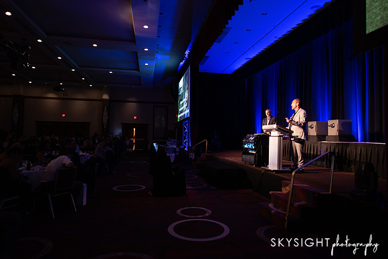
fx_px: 259
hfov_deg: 73.7
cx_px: 194
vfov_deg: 53.2
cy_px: 130
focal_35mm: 24
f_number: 2.8
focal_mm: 24
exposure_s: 1/60
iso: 2000
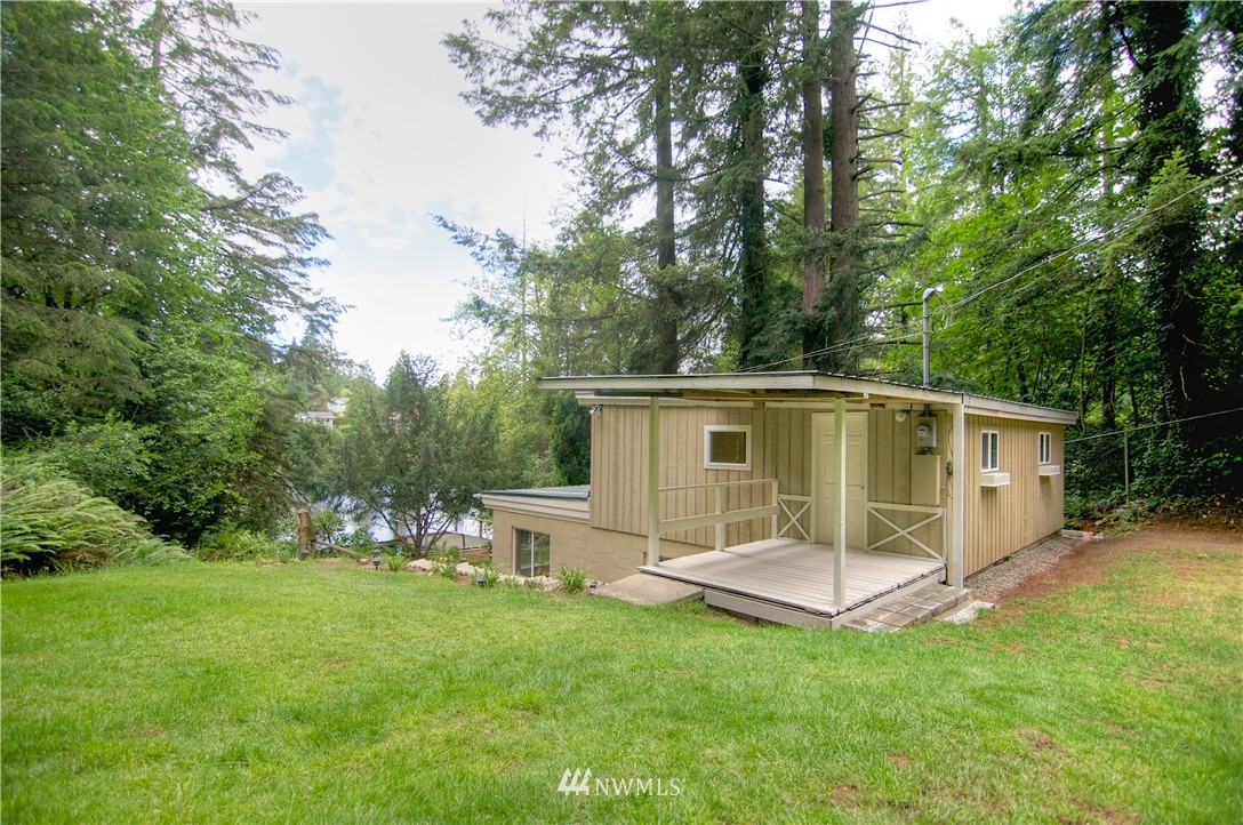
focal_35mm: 16
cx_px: 622
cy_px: 412
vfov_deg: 71.9
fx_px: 569
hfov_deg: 95.1
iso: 100
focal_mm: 11
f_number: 2.8
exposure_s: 1/640
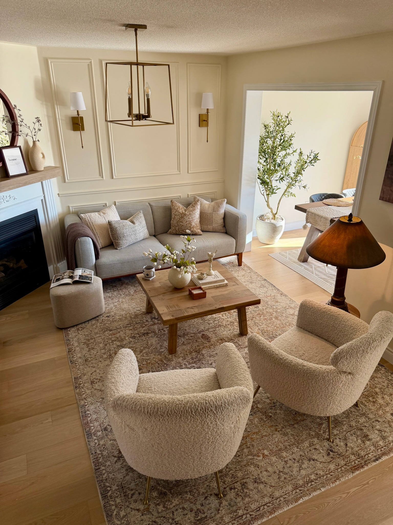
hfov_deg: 56.8
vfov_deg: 71.6
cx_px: 196
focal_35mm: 24
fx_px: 363
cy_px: 262
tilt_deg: -24.6
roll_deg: -0.3
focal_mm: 6.76
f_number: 1.78
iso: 125
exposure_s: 1/136
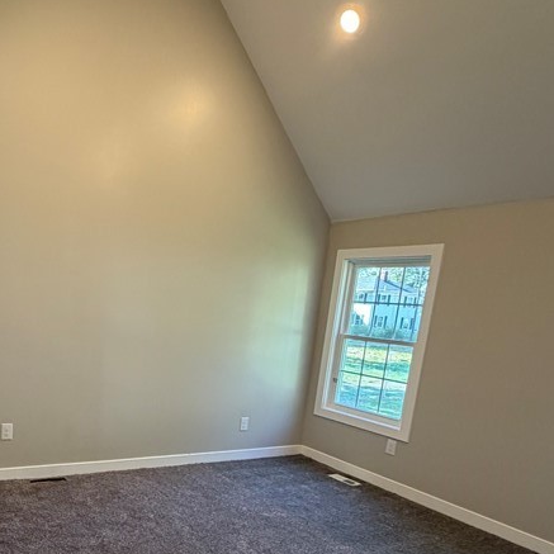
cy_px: 398
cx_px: 120
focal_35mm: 29
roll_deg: -4.7
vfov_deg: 53.7
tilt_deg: -10.2
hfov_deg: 52.5
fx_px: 525
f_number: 2.2
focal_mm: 2.22
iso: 250
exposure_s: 1/60
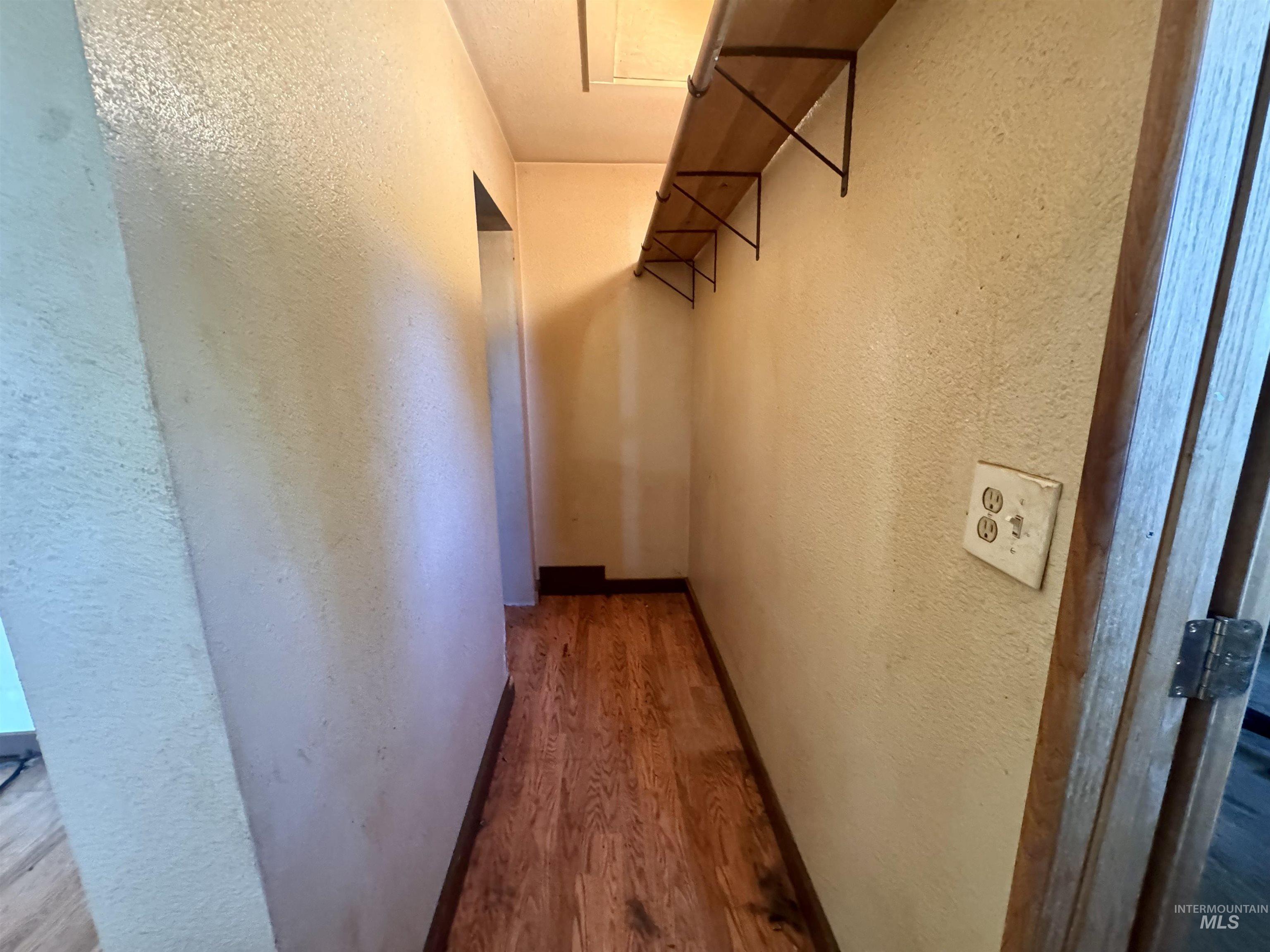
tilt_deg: -11.9
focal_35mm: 14
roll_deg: +0.5
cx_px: 635
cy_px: 476
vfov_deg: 85.7
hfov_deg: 102.1
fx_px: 514
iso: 1000
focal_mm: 2.22
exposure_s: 1/60
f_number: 2.2
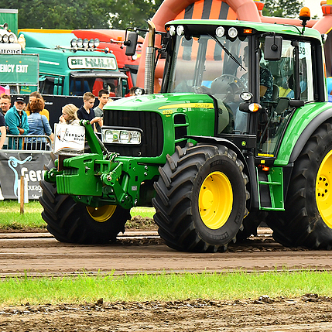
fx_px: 3741
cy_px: 145
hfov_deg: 5.1
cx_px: 221
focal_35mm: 345
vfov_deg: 5.1
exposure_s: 1/160
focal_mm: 145
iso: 500
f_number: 9
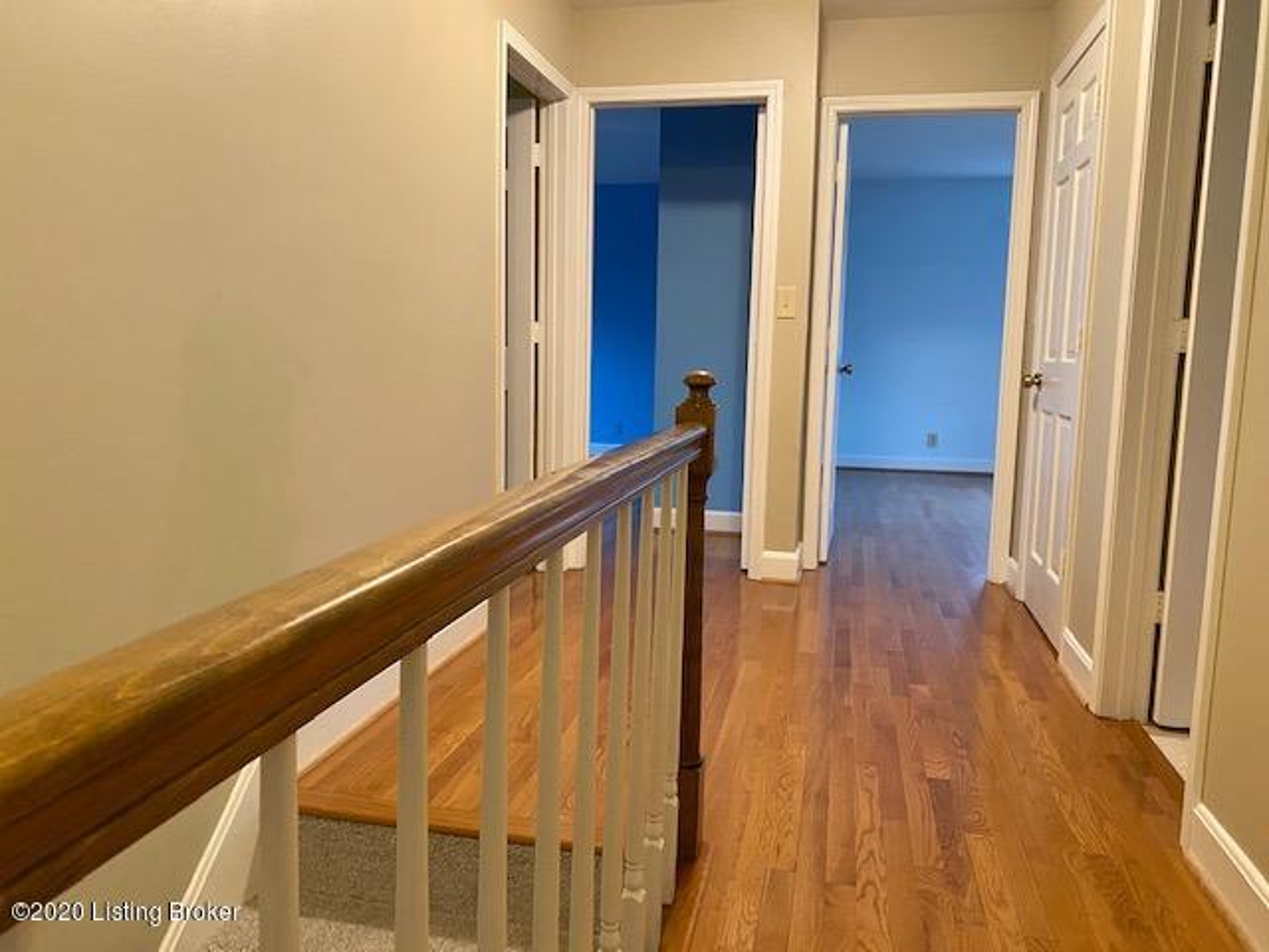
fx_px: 953
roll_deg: -1.0
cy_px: 476
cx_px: 634
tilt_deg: -9.5
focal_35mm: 26
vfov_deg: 53.1
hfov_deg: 67.3
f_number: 1.8
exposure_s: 1/60
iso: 250
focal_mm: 4.25
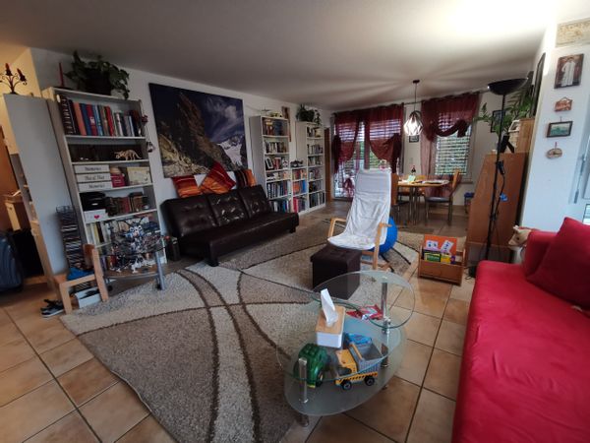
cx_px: 295
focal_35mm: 16
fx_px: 273
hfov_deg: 94.5
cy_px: 222
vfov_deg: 78.1
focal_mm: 2.35
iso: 500
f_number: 2.2
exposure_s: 1/33.3
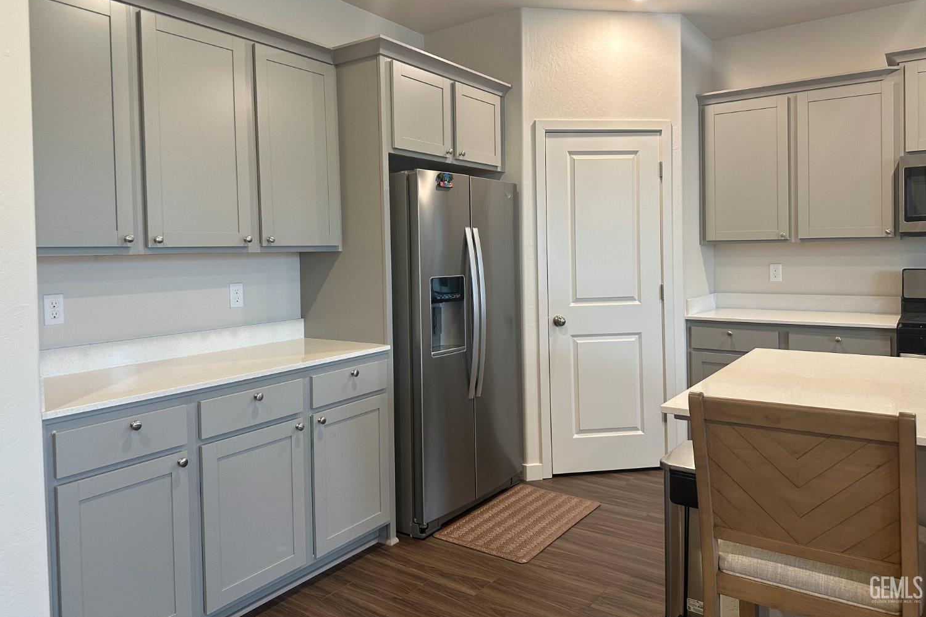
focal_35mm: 25
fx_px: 643
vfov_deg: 51.1
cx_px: 463
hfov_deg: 71.5
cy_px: 271
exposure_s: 1/60
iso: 160
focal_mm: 6.86
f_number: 1.78
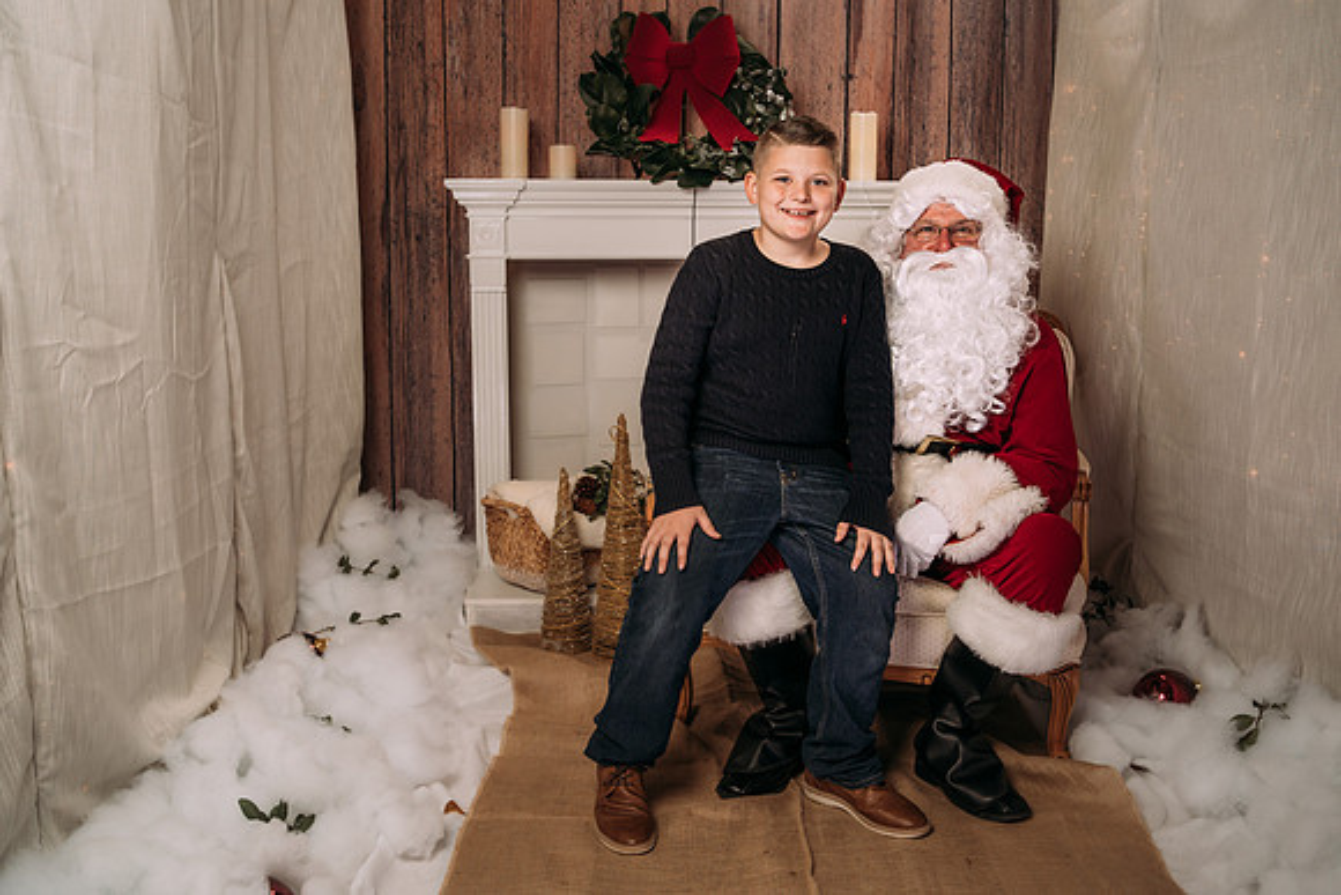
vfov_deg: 35.8
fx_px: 1385
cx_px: 687
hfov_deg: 51.7
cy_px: 430
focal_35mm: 37
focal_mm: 35
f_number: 5.6
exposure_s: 1/100
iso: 100
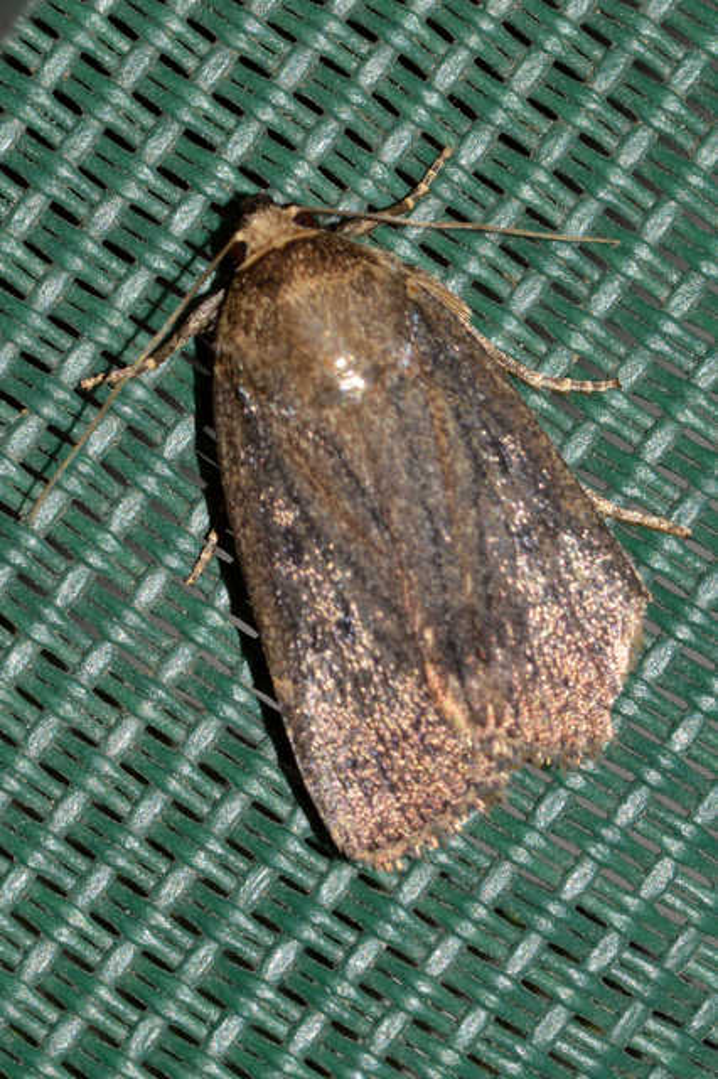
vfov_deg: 13.7
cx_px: 359
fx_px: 4492
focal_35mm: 150
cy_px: 540
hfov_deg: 9.1
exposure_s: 1/200
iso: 100
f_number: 20
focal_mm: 100
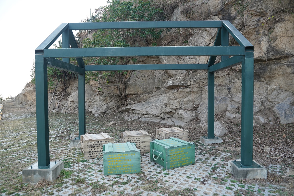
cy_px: 98
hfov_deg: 61.9
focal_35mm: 30
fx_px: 245
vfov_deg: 43.6
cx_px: 147
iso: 320
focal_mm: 30
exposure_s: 1/160
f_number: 4
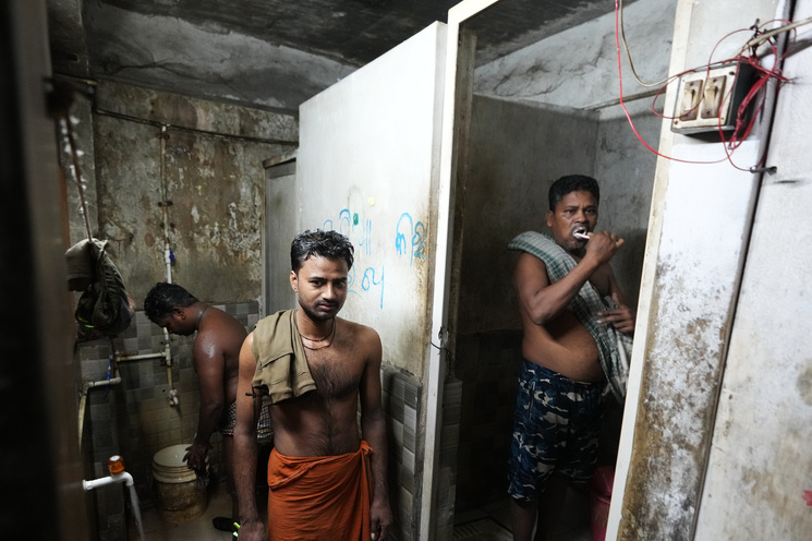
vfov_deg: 56.6
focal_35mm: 22
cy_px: 330
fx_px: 496
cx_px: 375
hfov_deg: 78.5
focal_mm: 16
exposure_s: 1/50
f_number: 2.8
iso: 4000
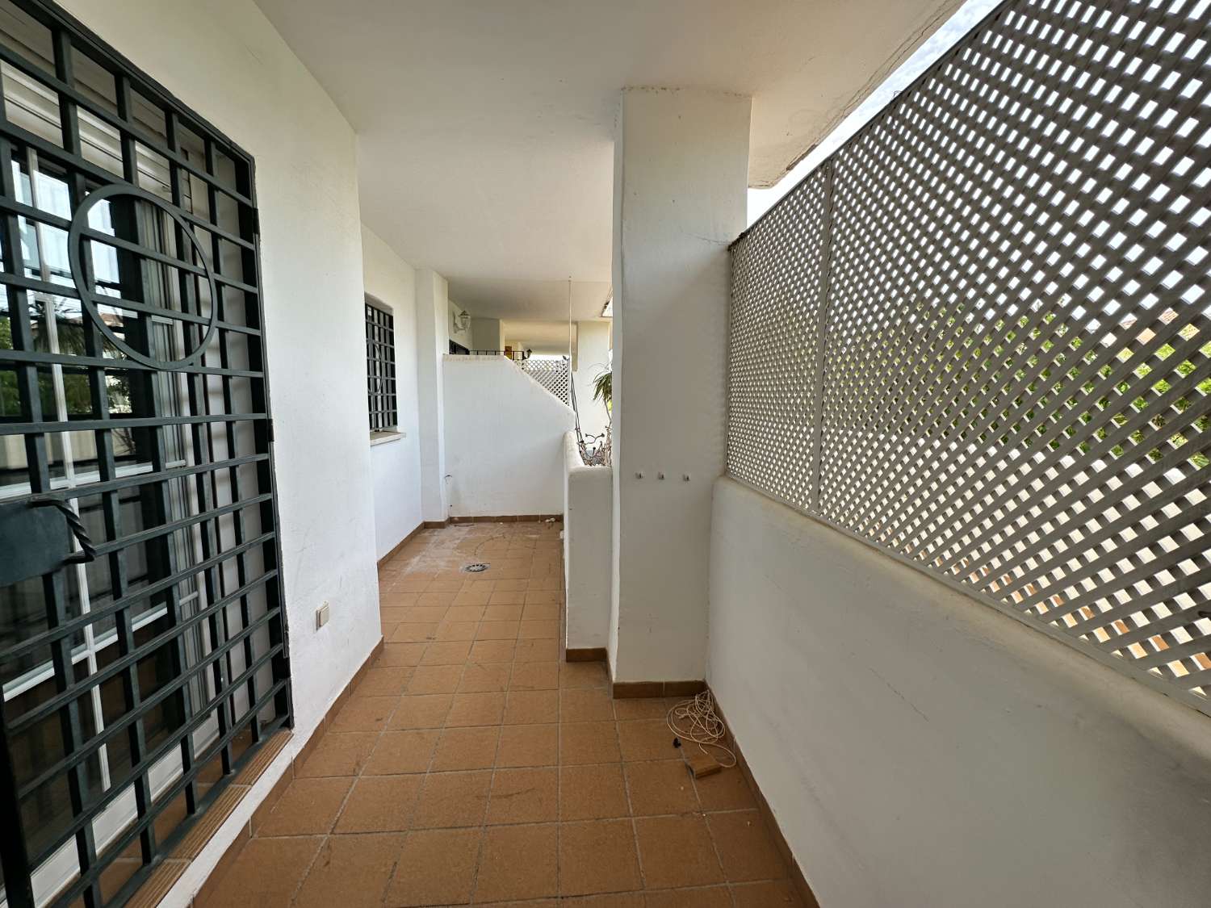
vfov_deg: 85.7
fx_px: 490
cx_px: 606
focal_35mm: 14
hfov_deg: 102.1
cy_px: 454
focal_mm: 2.22
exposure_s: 1/211
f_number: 2.2
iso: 40
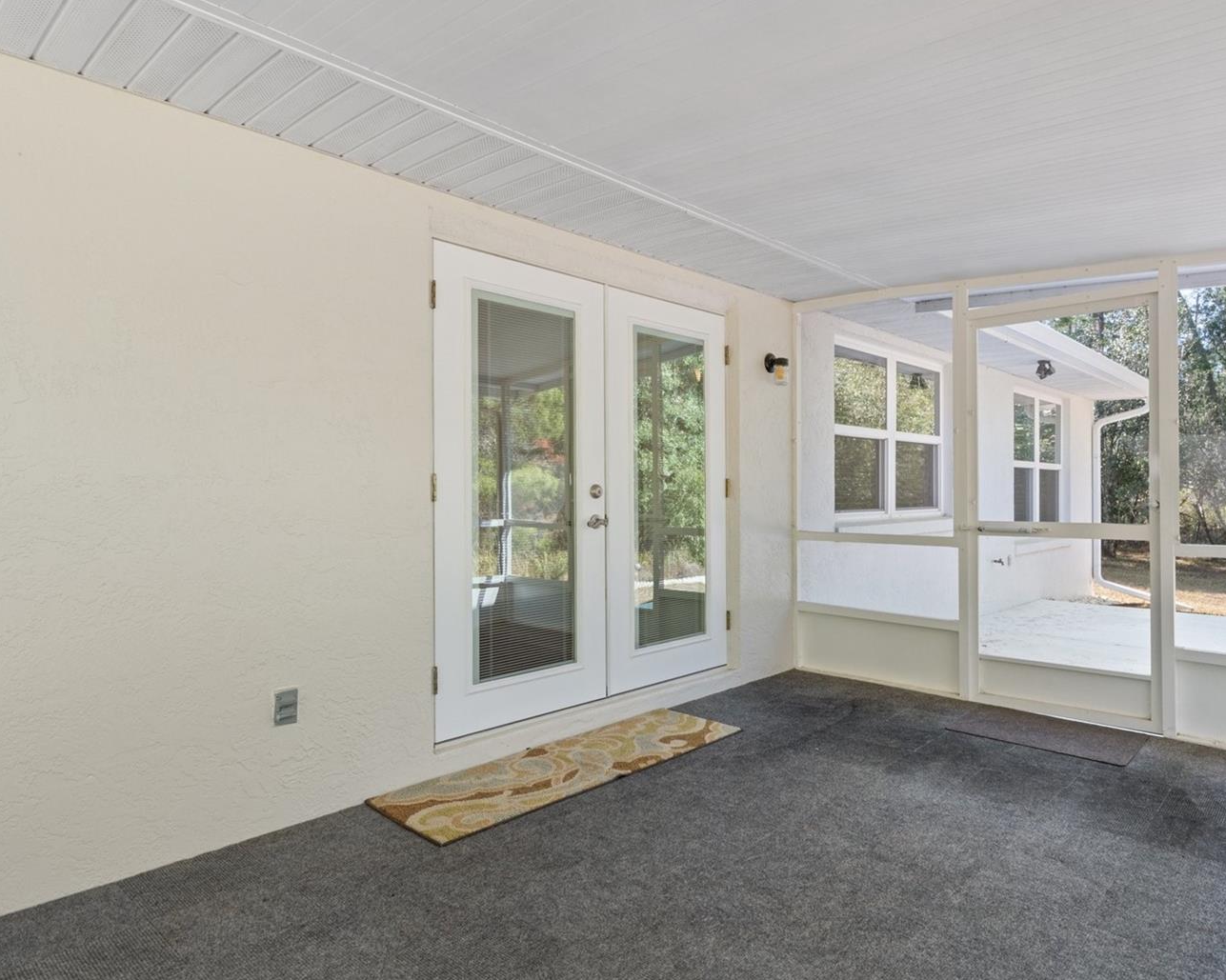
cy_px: 485
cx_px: 726
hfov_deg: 76.9
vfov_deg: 65.5
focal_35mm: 21
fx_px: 762
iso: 500
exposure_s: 1/20
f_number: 8
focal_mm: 12
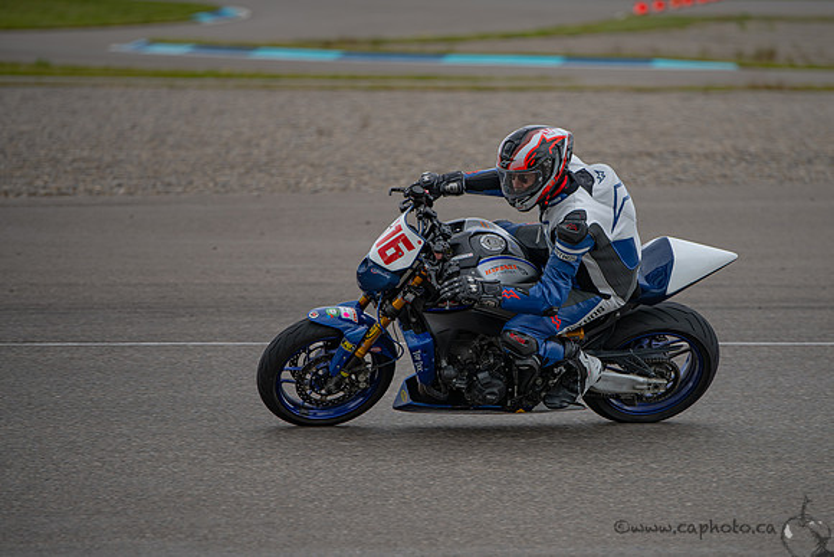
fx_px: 5668
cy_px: 340
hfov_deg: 8.4
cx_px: 510
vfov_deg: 5.6
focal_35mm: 245
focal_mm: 200
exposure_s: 1/1250
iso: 80
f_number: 2.8
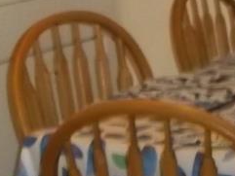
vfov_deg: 6.5
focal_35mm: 224
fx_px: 1521
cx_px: 271
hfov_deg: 8.7
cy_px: -157
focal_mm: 6.5
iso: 320
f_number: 3.1
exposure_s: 1/30
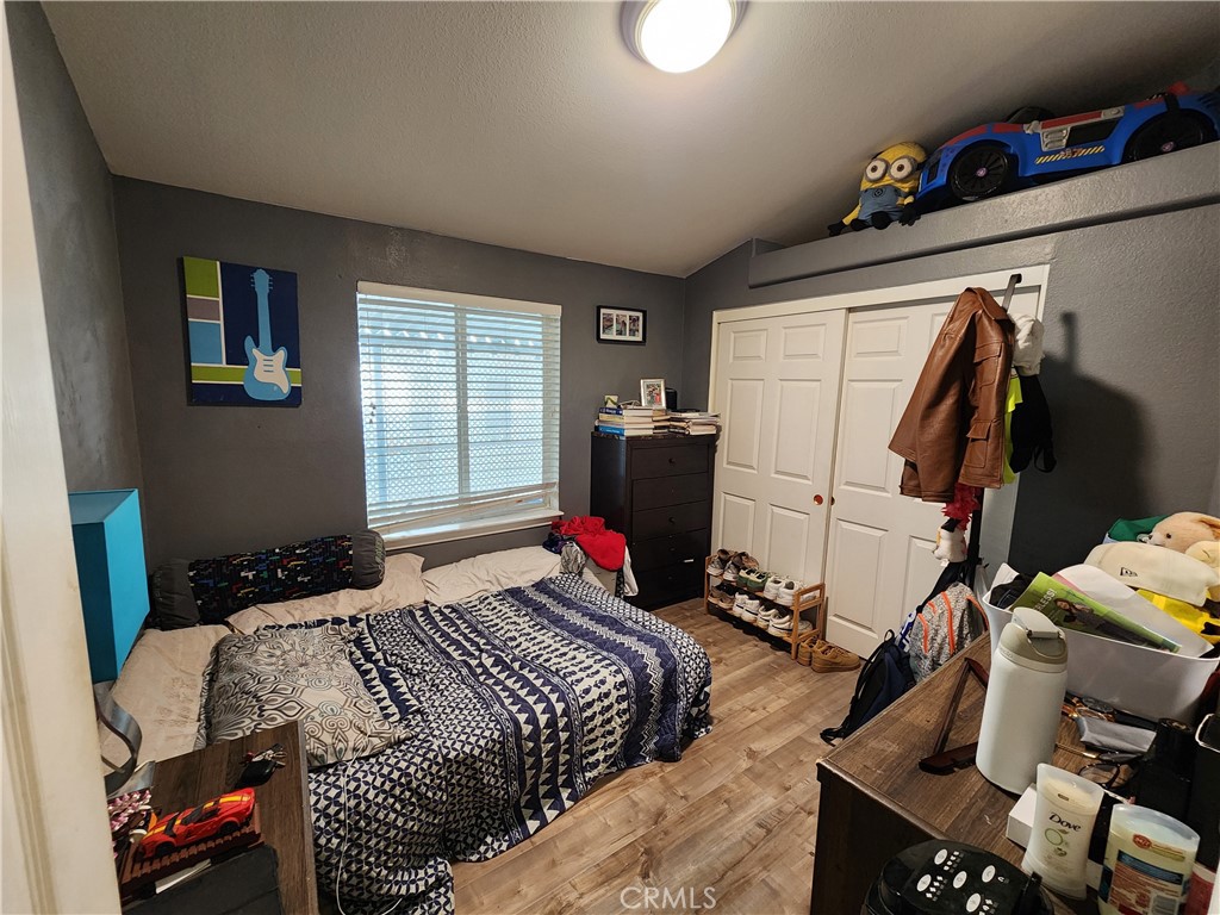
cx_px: 610
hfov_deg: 106.2
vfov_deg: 89.9
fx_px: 458
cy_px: 458
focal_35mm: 13
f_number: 2.2
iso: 320
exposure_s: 1/30
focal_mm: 2.2
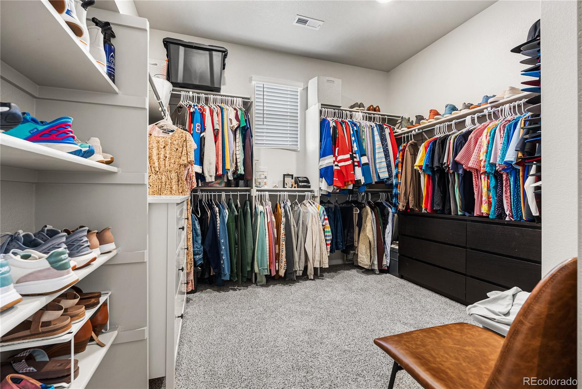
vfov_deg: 73.8
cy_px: 194
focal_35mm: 16
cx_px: 291
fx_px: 259
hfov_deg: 96.7
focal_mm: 16
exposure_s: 1.6
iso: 200
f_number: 8
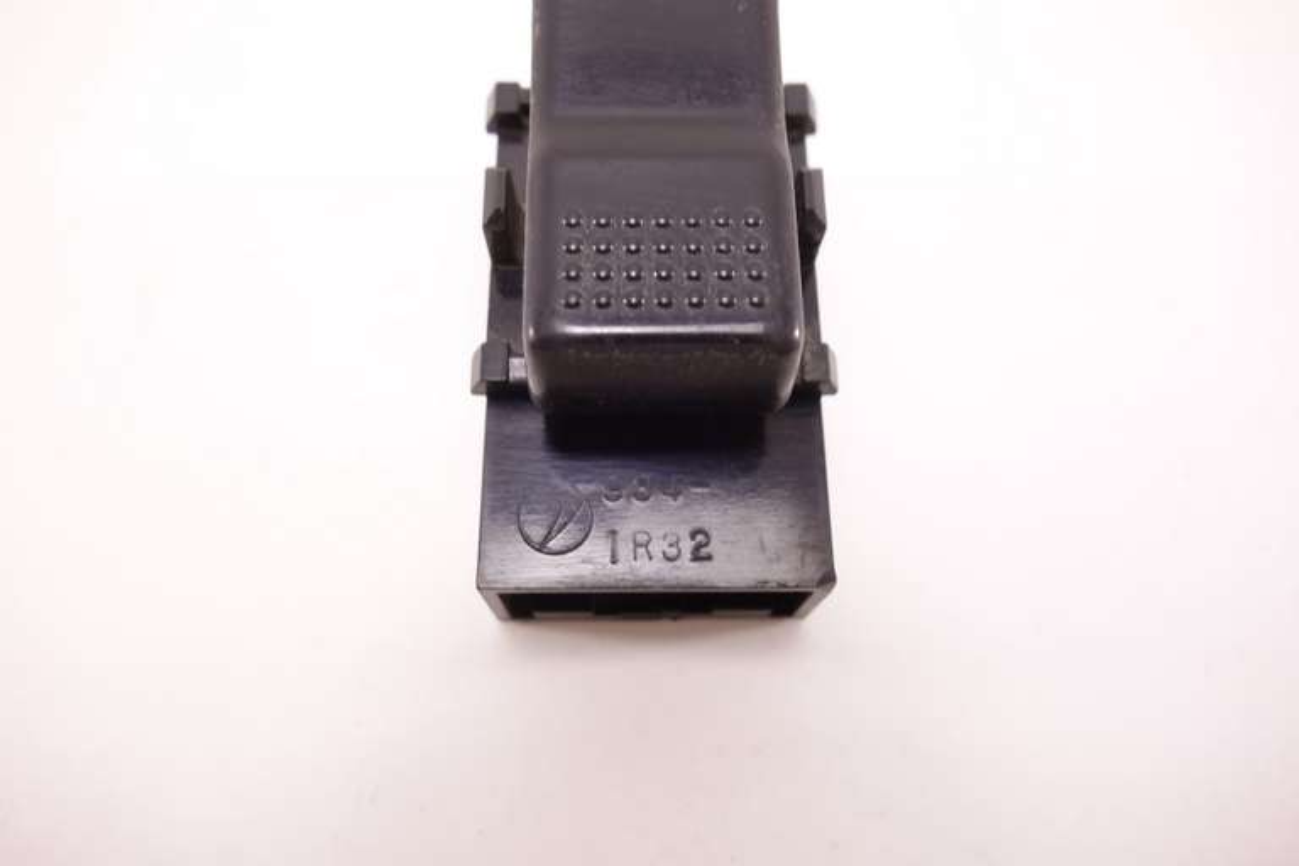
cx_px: 650
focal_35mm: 28
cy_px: 433
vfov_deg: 46.4
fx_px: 1010
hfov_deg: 65.5
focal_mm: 10.4
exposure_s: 1/13
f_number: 5
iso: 125
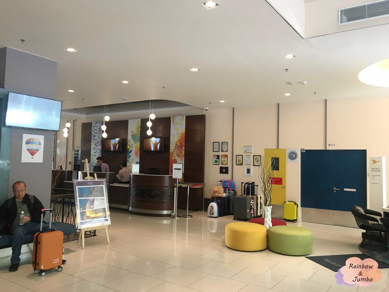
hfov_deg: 61.7
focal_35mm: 29
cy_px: 146
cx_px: 194
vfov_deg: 48.2
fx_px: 326
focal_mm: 4.15
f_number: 2.2
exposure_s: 1/33
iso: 64
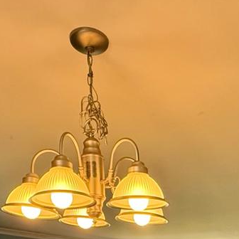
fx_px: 414
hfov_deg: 31.8
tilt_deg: -5.7
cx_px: 169
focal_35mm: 53
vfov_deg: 25.4
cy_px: 346
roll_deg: +0.0
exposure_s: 1/120
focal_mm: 2.22
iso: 320
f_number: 2.2
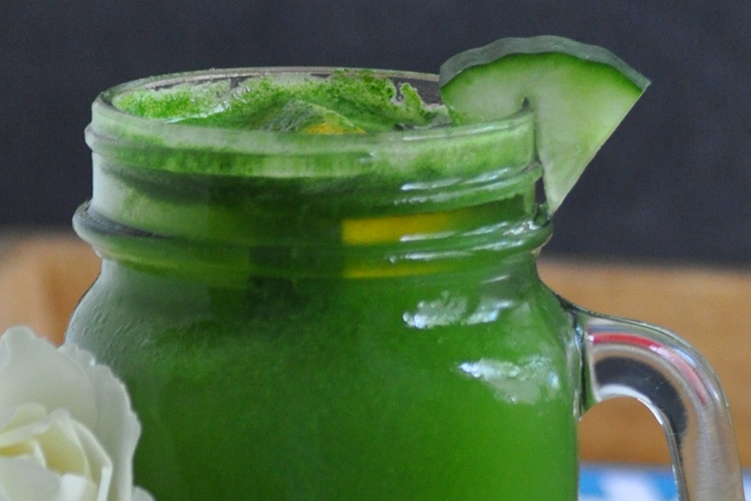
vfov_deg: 16.6
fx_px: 1721
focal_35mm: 82
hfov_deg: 24.6
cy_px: 250
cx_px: 376
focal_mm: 55
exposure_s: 1/50
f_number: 4
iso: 800
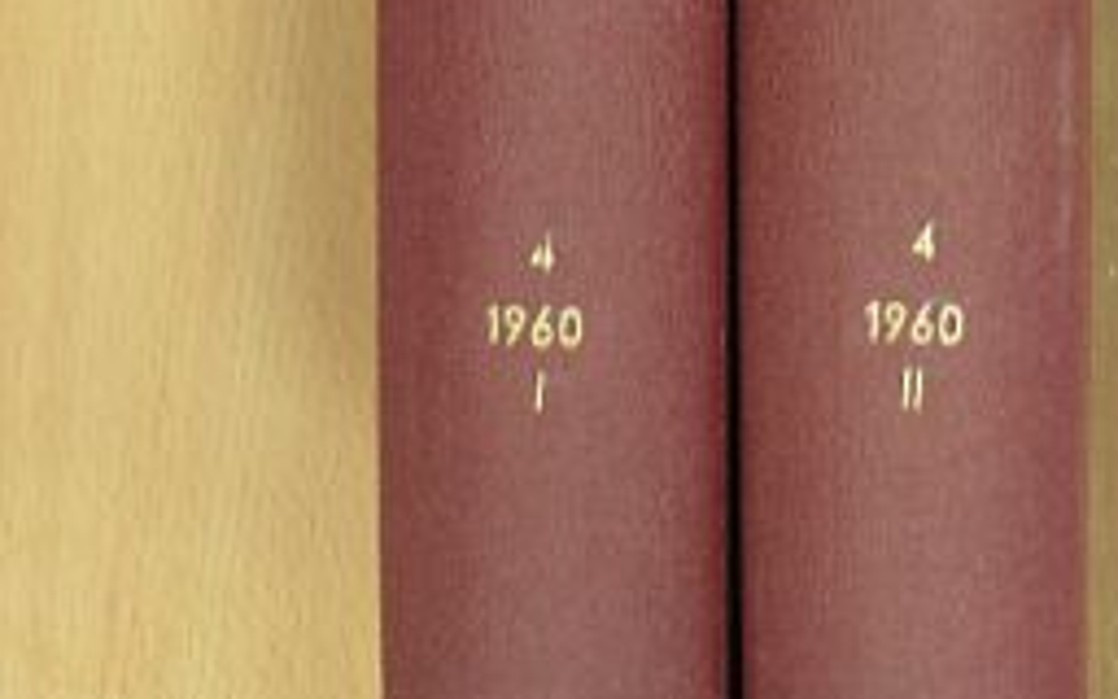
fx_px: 2742
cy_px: 42
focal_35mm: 90
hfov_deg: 23.0
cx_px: 734
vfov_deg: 14.3
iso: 100
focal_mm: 8
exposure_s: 1/6.3
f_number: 3.5
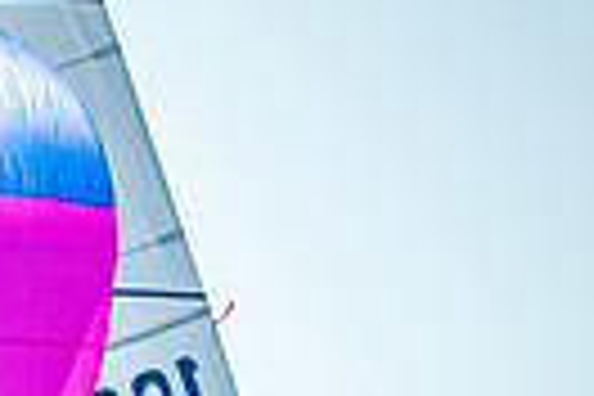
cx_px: -256
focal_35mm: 1187
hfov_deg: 1.7
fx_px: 19584
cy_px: 760
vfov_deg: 1.2
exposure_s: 1/4000
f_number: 4.5
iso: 400
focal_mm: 270
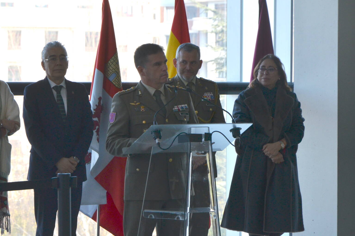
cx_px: 159
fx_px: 1939
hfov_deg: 10.5
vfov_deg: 7.0
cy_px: 111
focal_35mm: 197
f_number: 9
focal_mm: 105
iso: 1000
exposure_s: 1/320
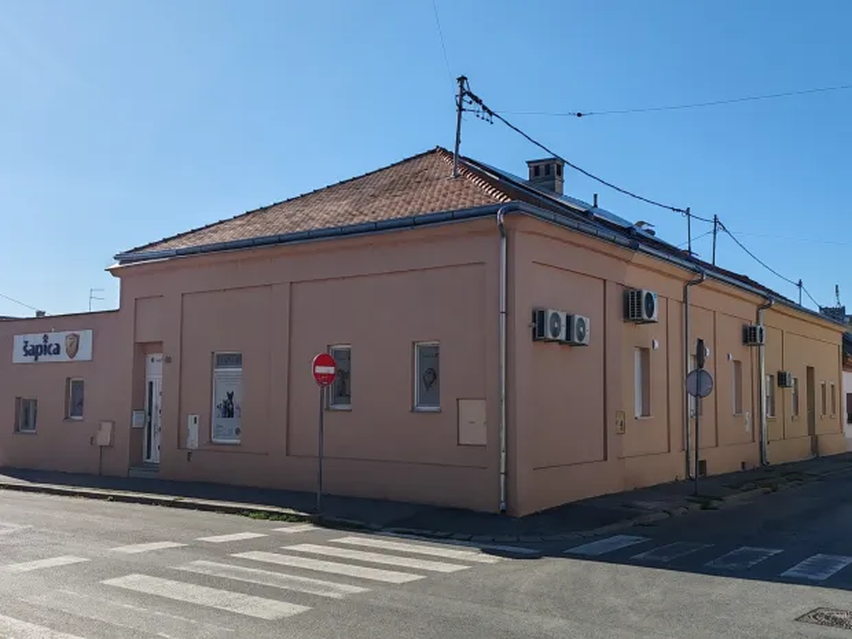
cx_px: 426
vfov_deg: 36.8
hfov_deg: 47.9
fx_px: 960
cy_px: 320
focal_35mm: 39
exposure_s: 1/910
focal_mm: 6.12
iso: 50
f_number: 1.9
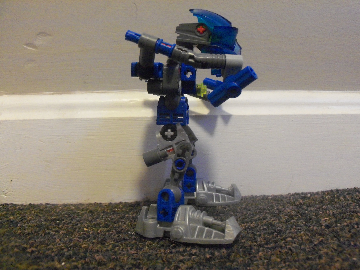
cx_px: 180
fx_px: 364
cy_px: 135
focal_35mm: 35
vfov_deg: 40.7
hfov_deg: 52.6
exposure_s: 1/3.2
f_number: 3
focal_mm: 6.3
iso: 400
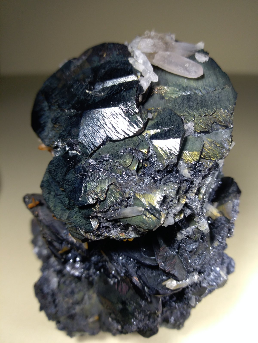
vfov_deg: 67.3
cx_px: 129
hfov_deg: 53.1
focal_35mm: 26
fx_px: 258
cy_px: 172
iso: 112
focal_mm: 3.54
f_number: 2
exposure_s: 1/40
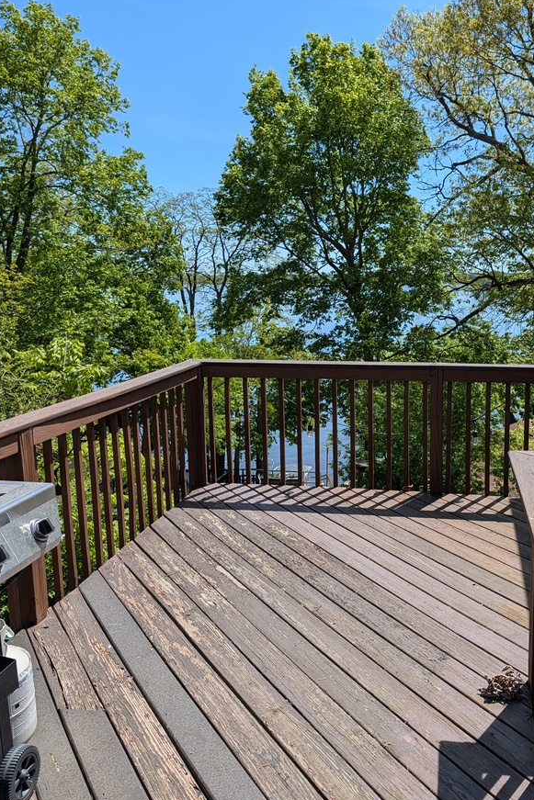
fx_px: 689
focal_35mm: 31
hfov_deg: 41.9
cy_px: 382
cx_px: 351
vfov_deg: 60.3
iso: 22
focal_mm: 6.9
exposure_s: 1/1095
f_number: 1.68
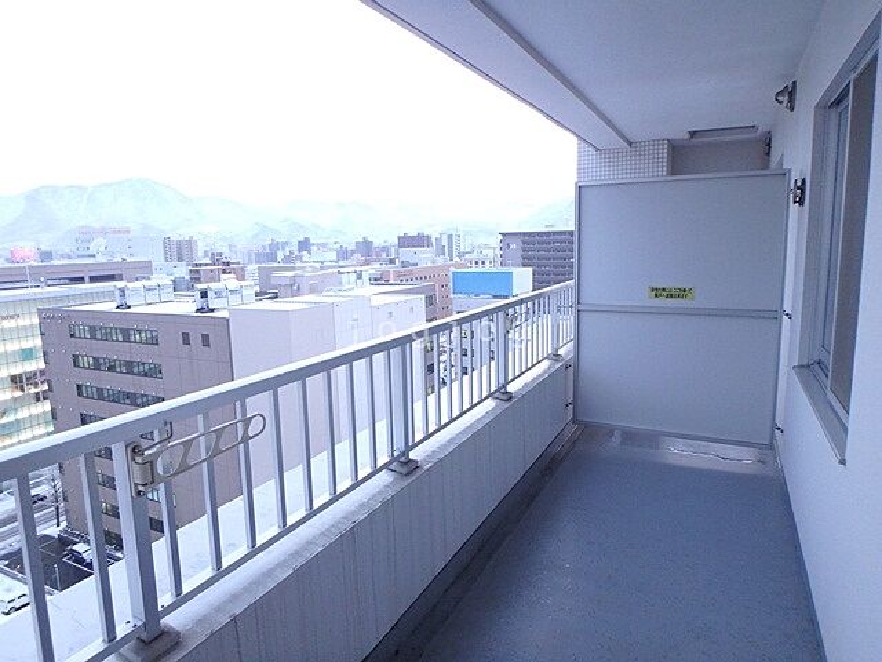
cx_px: 441
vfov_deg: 63.4
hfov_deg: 79.0
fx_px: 535
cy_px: 331
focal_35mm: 21
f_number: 3.5
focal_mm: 3.7
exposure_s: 1/30
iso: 400
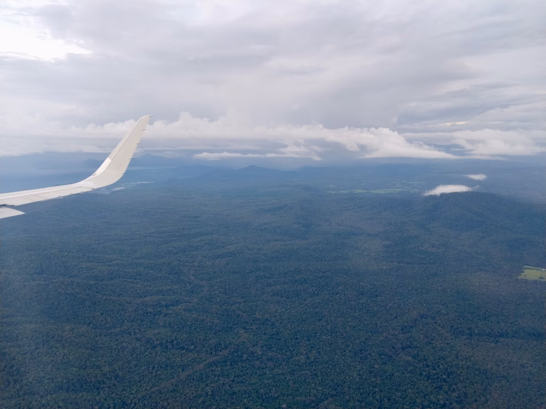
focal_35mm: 26
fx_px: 410
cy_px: 204
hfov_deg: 67.3
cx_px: 273
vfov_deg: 53.1
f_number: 1.8
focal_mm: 4
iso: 20
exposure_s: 1/50
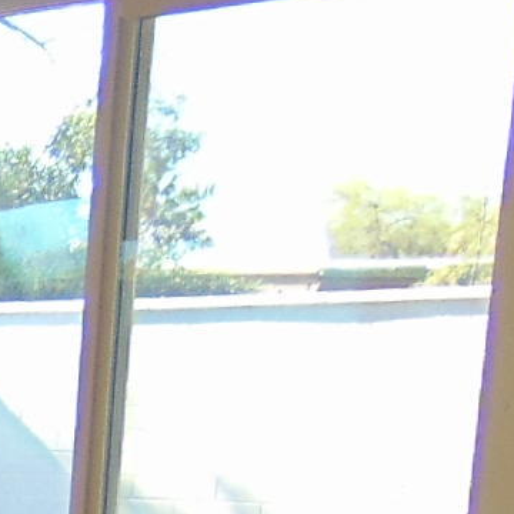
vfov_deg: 10.1
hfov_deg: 9.0
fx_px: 2671
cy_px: 1037
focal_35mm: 159
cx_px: -1027
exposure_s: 1/60
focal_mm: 4.5
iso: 80
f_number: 3
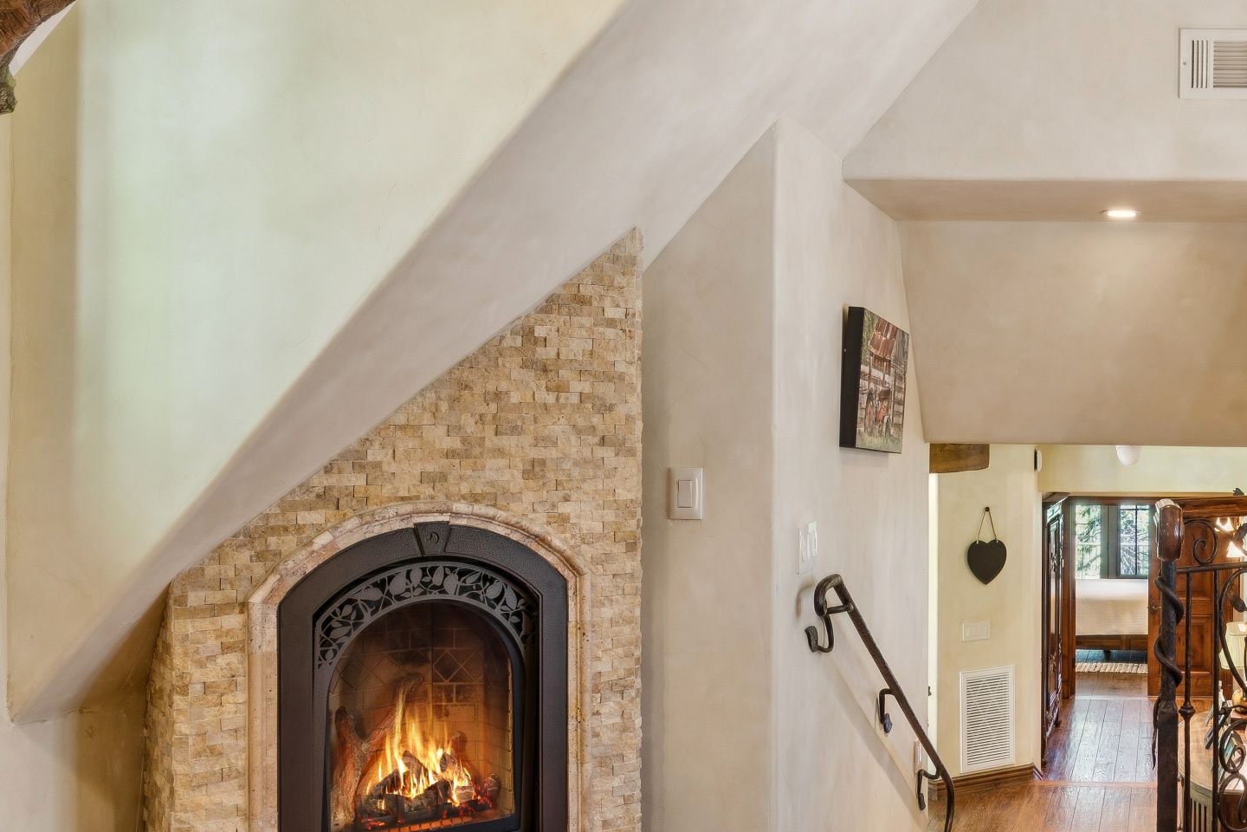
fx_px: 1411
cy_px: 417
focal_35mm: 41
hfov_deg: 43.3
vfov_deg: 32.8
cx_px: 1137
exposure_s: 3.2
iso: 100
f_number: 13
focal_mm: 16.3
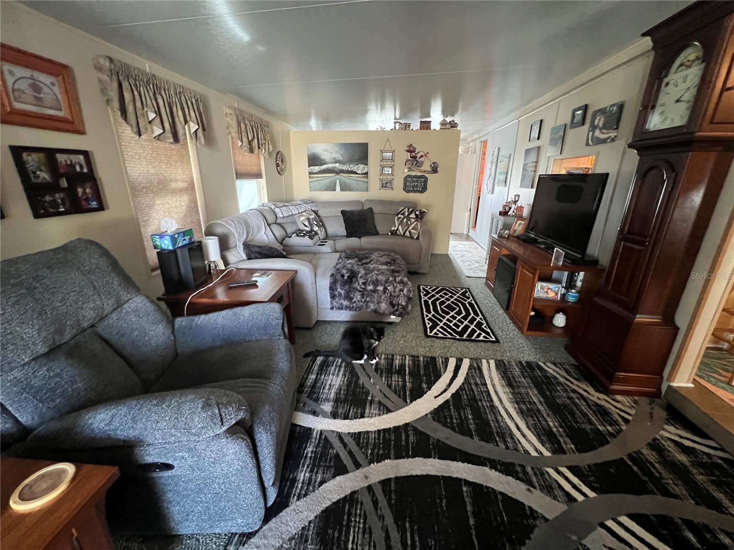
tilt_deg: -18.7
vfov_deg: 89.9
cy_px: 275
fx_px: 276
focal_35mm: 13
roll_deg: -0.8
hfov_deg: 106.2
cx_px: 367
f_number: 1.8
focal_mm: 1.57
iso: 1000
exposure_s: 1/60
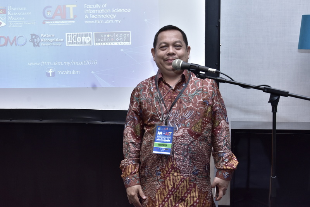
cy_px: 104
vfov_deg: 23.8
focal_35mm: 57
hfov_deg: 35.0
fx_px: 491
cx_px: 155
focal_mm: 38
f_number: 6.3
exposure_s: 1/50
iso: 1000
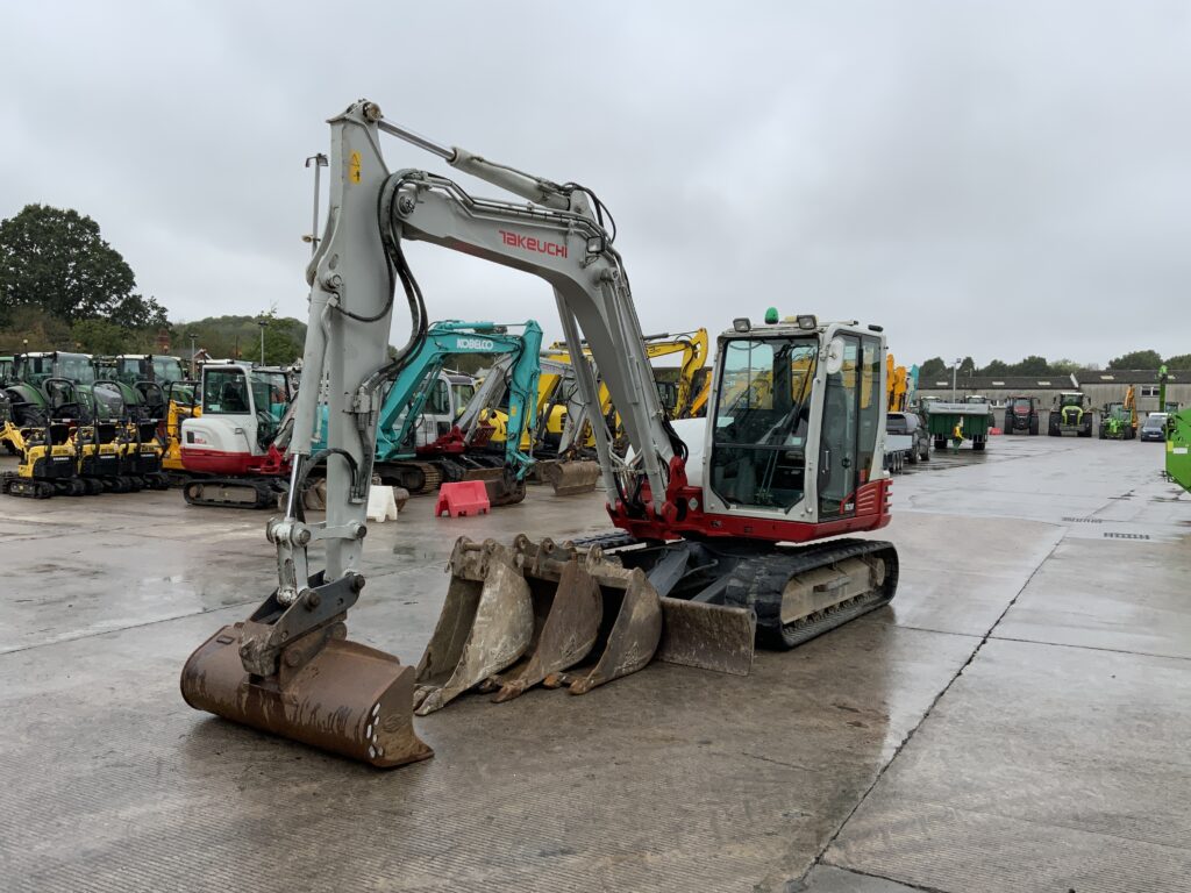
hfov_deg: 61.7
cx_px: 596
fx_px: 998
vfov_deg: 48.2
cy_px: 446
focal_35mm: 29
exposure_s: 1/674
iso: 16
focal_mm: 3
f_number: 1.8
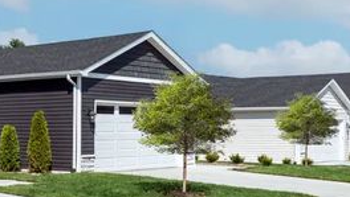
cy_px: 106
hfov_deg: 28.9
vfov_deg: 17.5
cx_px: 15
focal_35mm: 69
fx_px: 641
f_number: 8
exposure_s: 1/4000
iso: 100
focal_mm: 17
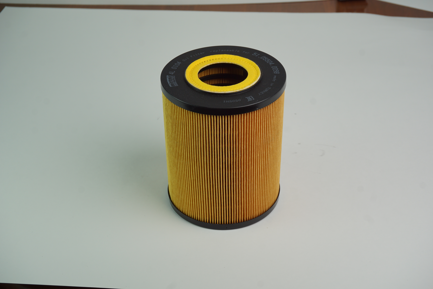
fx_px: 631
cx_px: 216
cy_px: 144
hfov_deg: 37.9
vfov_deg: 25.8
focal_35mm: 52
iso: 100
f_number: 8
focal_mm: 35
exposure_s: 1/15
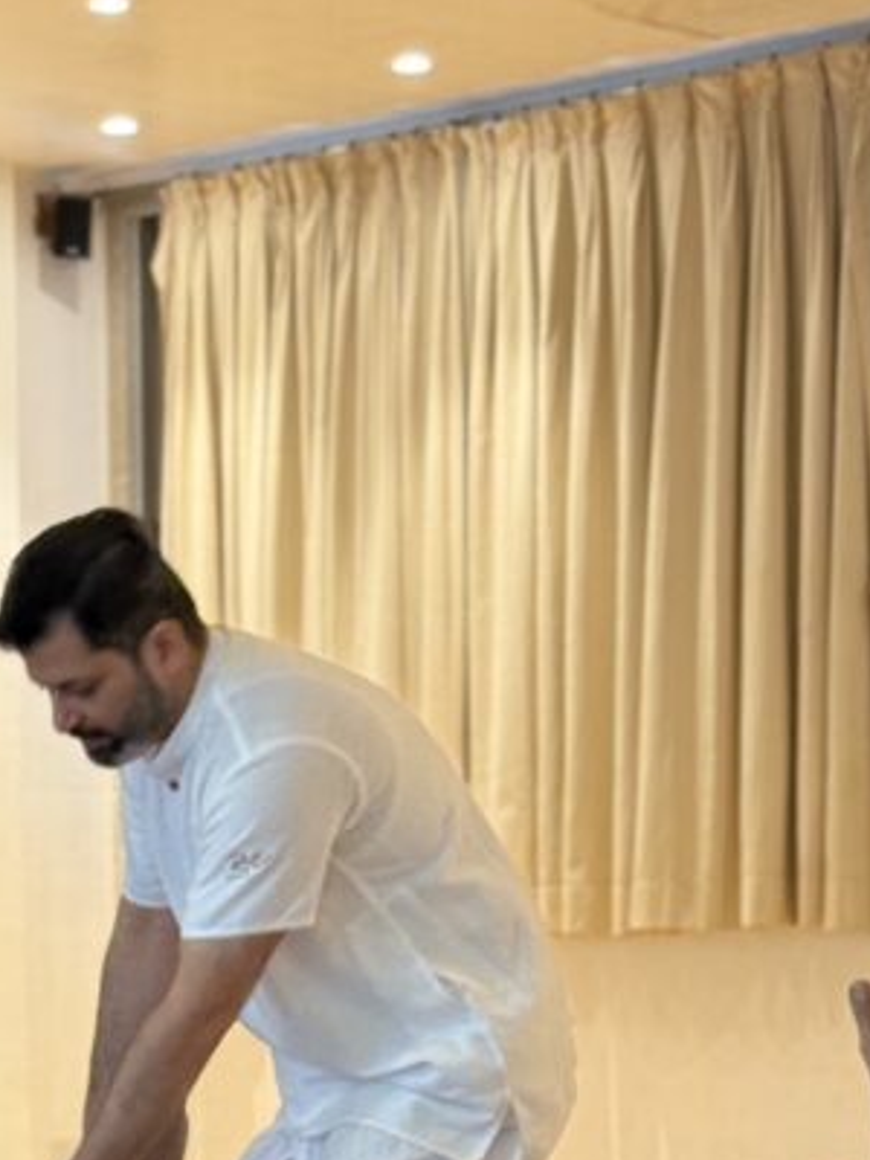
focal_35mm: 123
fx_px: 4122
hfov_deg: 12.0
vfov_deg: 15.7
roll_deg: +0.2
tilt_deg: -2.5
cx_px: 136
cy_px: 1131
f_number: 1.78
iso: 100
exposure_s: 1/50
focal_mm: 6.76
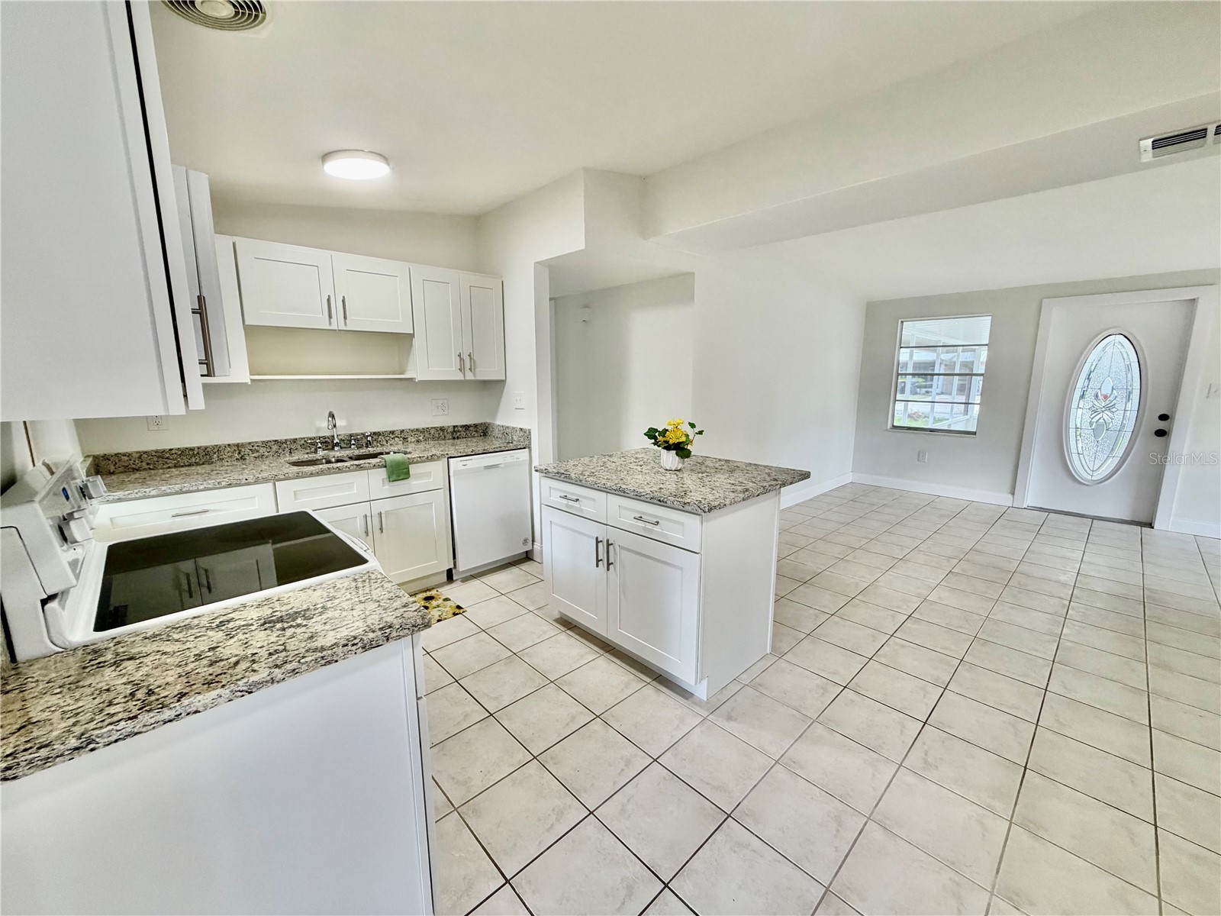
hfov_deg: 102.1
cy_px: 458
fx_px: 494
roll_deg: -0.1
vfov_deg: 85.7
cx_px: 610
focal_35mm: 14
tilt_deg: -9.8
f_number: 2.2
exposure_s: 1/120
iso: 200
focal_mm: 2.22
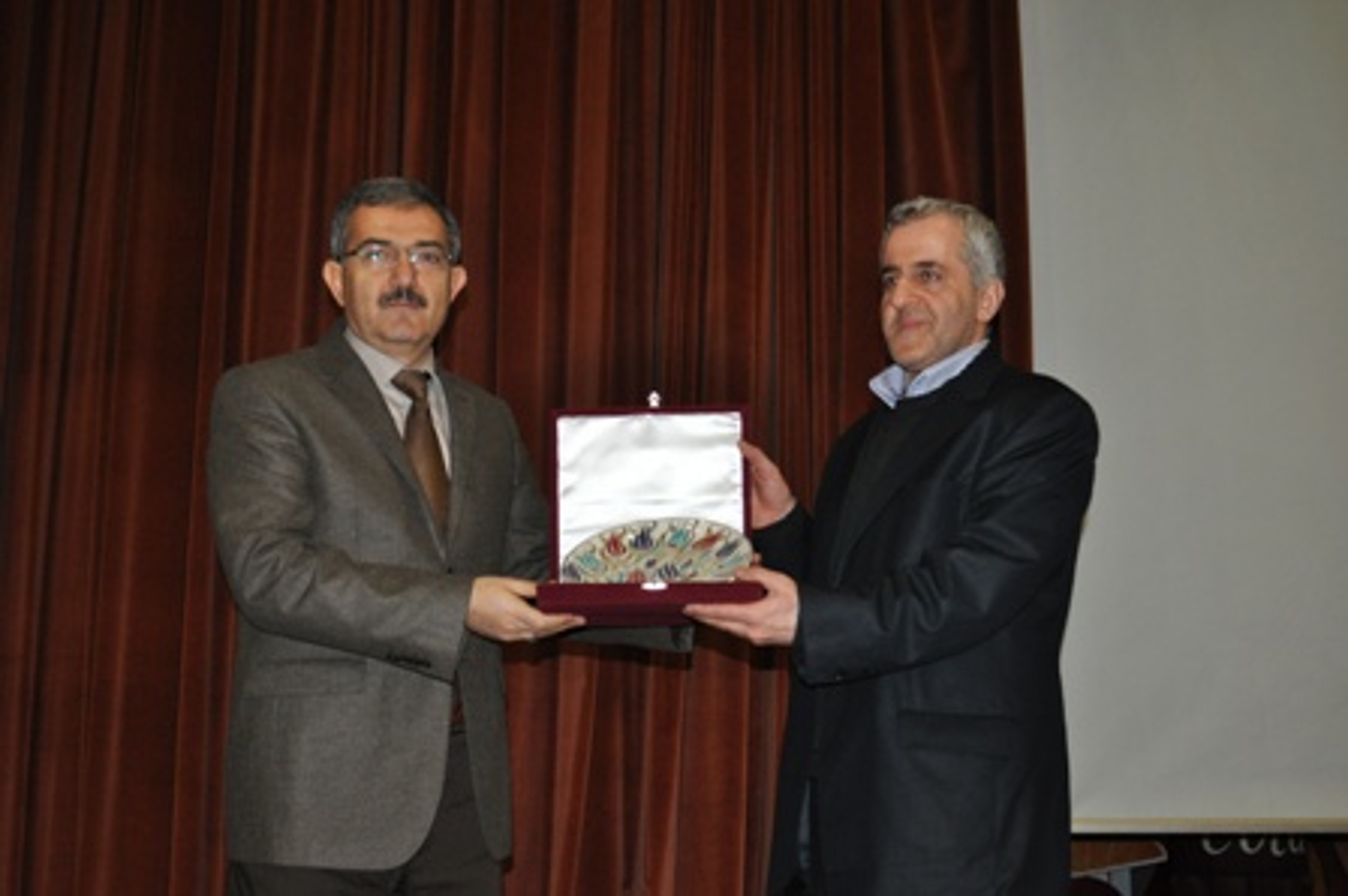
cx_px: 674
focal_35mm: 48
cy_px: 448
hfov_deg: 41.1
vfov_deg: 28.0
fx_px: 1796
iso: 800
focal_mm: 32
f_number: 4.8
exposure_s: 1/60
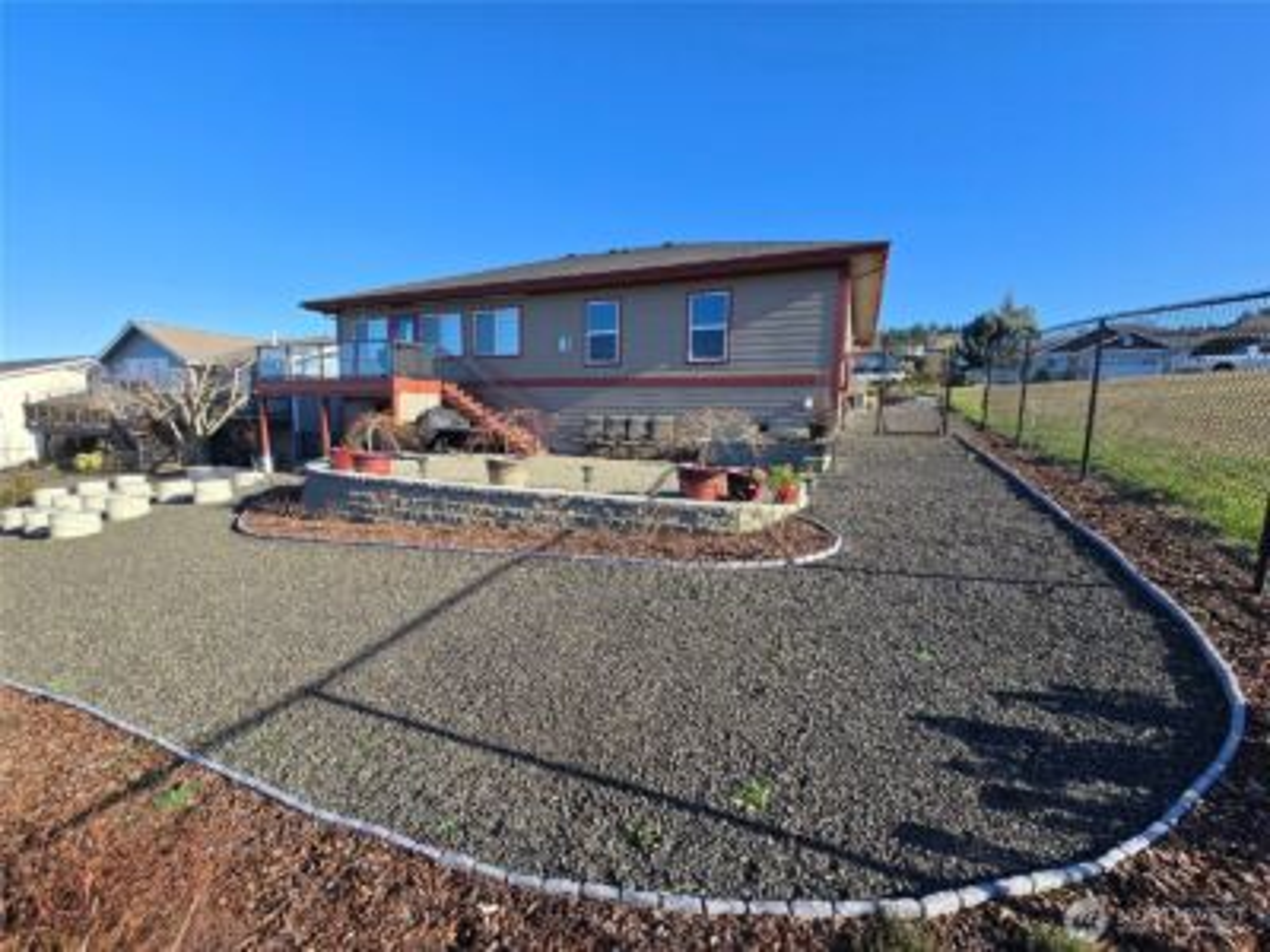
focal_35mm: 13
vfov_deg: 89.9
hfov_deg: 106.2
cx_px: 635
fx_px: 477
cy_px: 476
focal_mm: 2.2
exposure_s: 1/1225
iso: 50
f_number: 2.2
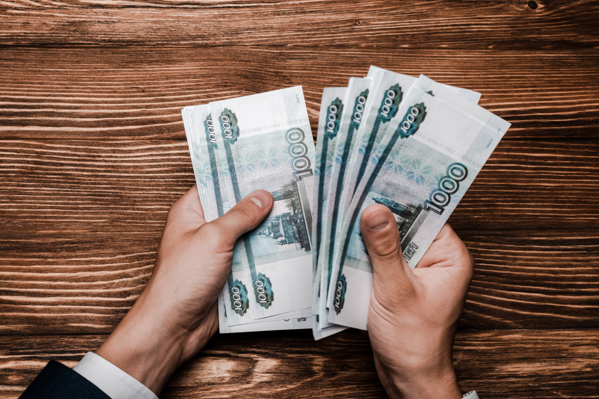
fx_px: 1065
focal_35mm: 64
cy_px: 236
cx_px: 305
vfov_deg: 21.2
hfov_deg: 31.4
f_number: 9
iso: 100
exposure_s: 1/200
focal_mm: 50
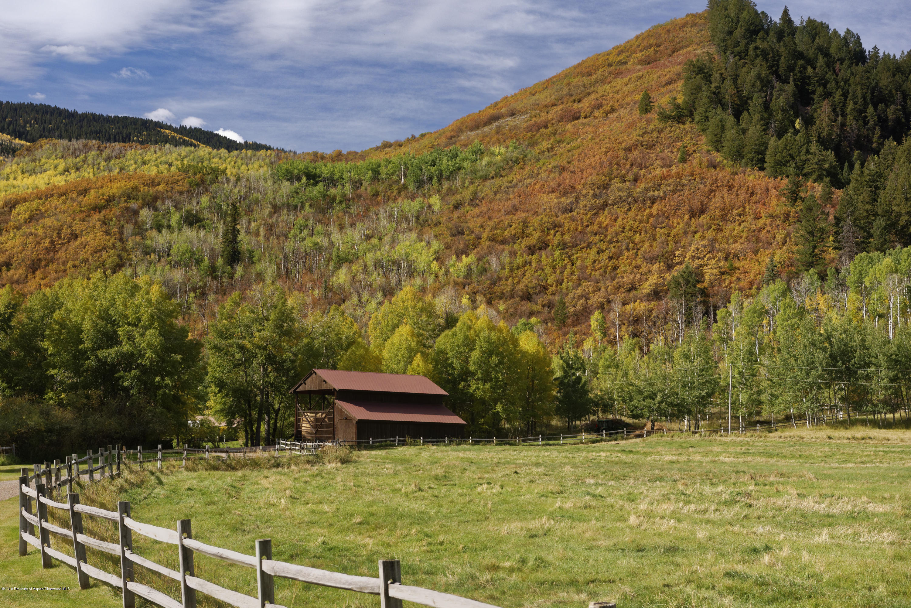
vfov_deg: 22.6
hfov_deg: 33.4
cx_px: 456
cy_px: 304
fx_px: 1519
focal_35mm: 60
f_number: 7.1
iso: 320
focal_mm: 60
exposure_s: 1/1000
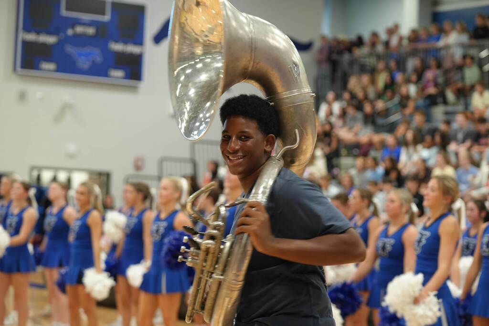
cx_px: 244
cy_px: 163
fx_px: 1372
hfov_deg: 20.2
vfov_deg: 13.6
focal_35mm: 101
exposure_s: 1/160
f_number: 4
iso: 2000
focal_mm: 101
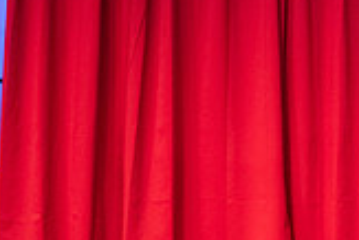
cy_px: 129
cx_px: 606
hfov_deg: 8.0
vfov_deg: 5.5
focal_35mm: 249
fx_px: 2485
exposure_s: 1/200
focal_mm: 70
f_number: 3.2
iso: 2500
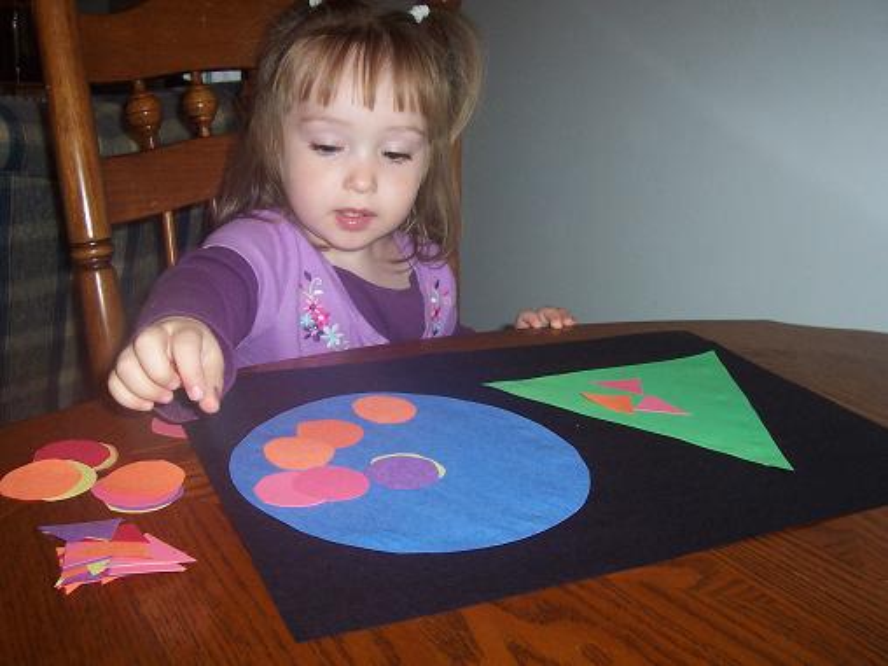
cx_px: 444
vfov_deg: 38.7
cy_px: 333
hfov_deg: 50.1
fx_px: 949
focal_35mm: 37
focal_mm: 5.6
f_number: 2.8
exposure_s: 1/60
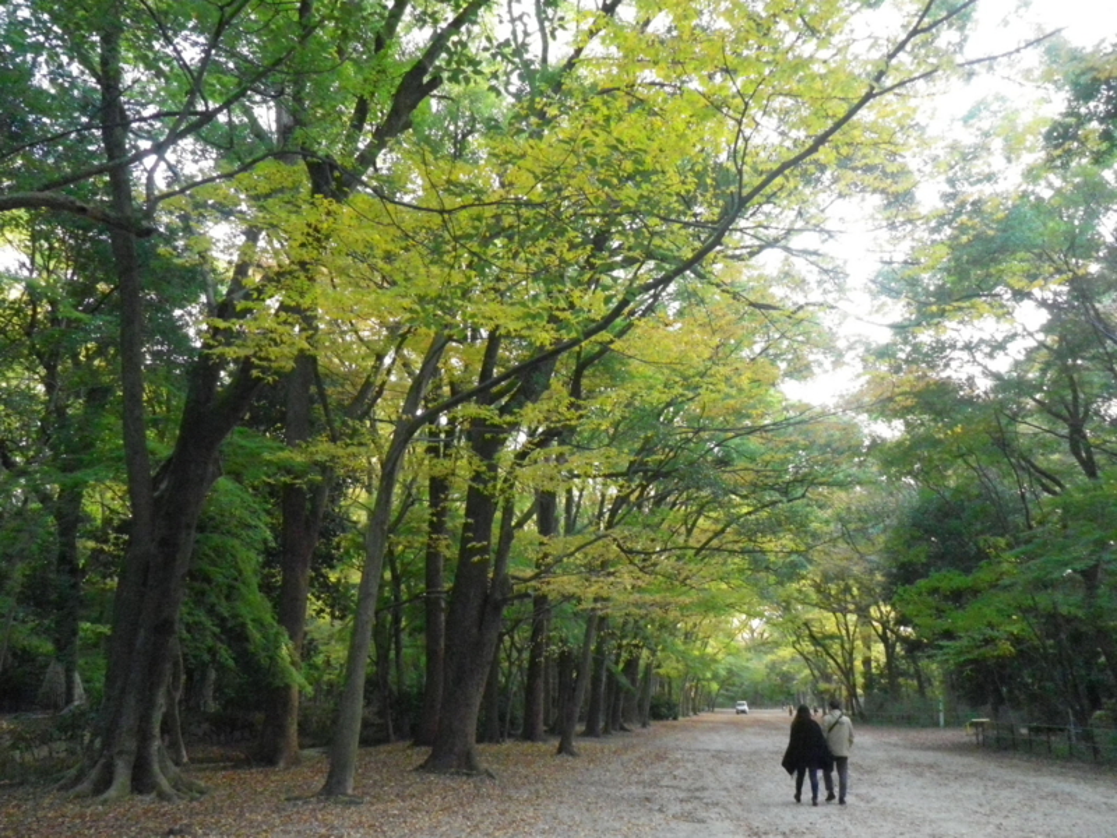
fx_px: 1129
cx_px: 558
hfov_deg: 52.6
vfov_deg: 40.7
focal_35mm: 35
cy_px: 419
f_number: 3.8
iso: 640
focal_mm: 6.2
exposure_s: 1/60
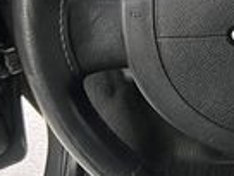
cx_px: 385
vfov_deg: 16.0
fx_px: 608
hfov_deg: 18.4
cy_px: -9
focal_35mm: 90
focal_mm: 5.7
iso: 500
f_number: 1.5
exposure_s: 1/40
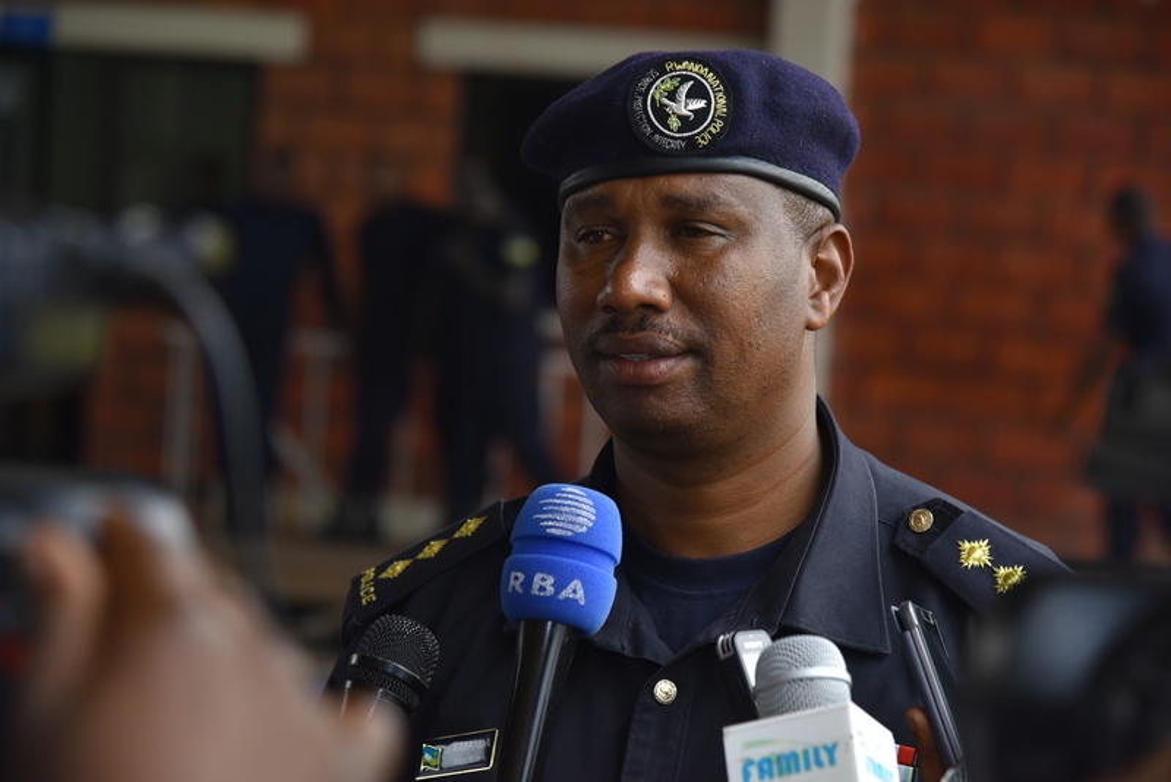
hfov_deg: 17.1
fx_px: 3905
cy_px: 391
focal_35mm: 120
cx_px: 586
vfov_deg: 11.4
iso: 1000
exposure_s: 1/250
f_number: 5
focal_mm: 120
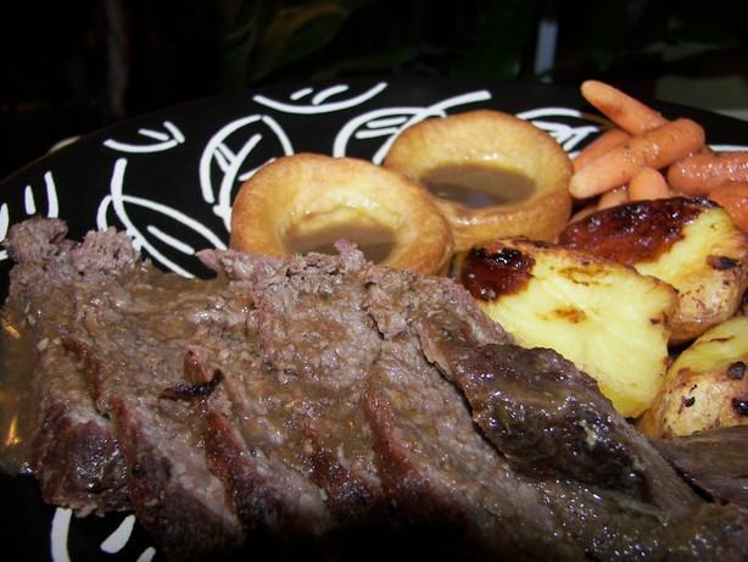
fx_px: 778
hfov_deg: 51.3
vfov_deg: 39.7
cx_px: 374
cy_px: 281
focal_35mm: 36
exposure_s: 1/30
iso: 64
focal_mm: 6
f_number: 2.8
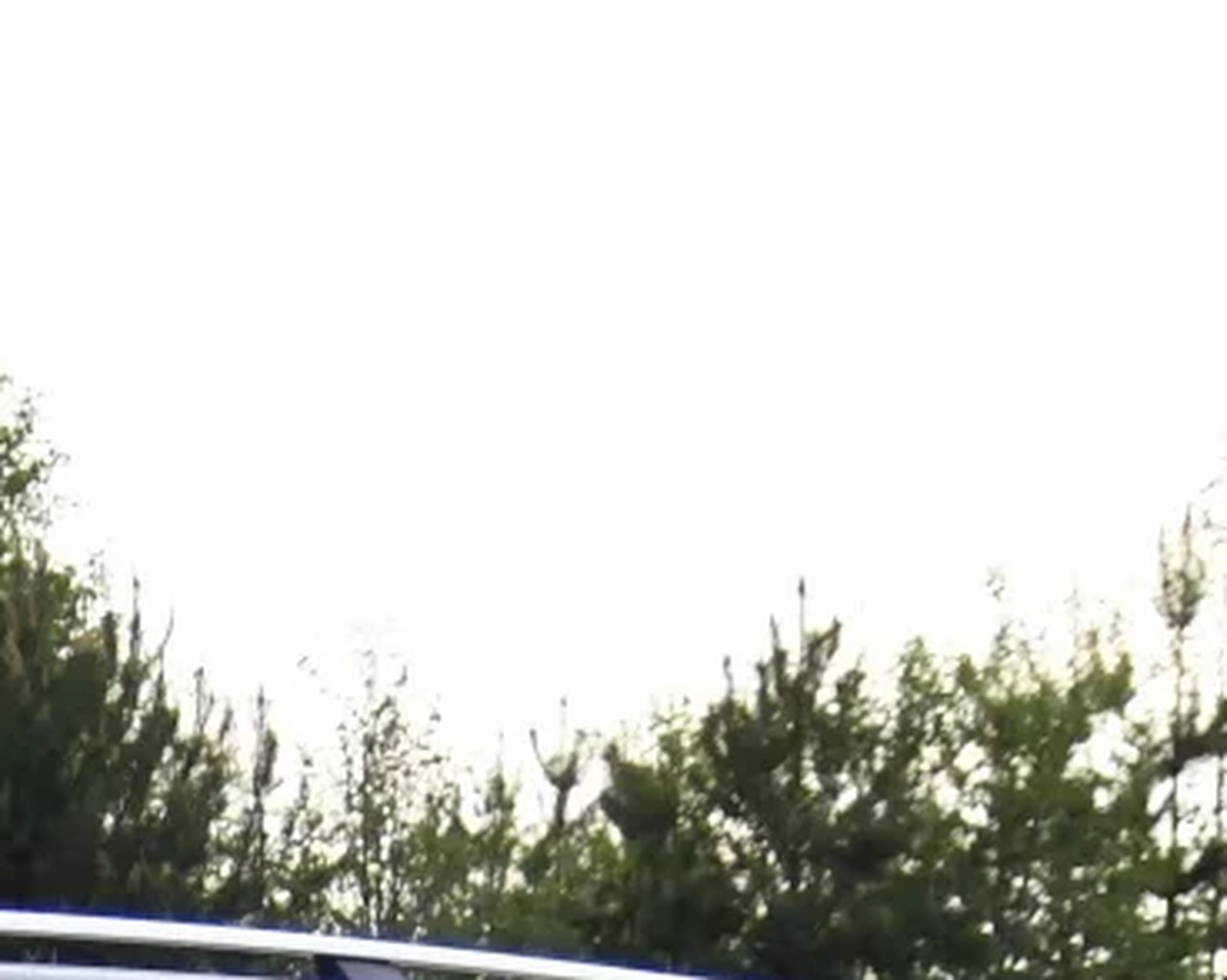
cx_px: -1200
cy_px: 1823
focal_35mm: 147
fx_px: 5335
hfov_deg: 11.8
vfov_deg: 9.9
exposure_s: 1/6400
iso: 1000
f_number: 2.8
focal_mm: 20
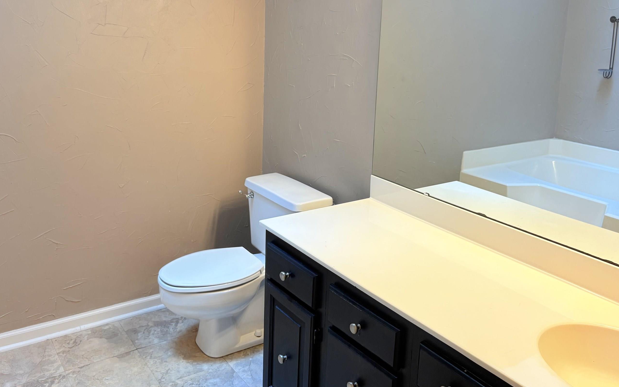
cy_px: 127
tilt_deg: -9.7
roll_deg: -1.1
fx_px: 557
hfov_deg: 58.1
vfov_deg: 37.9
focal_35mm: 33
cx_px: 319
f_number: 1.6
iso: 80
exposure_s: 1/120
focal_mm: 5.96
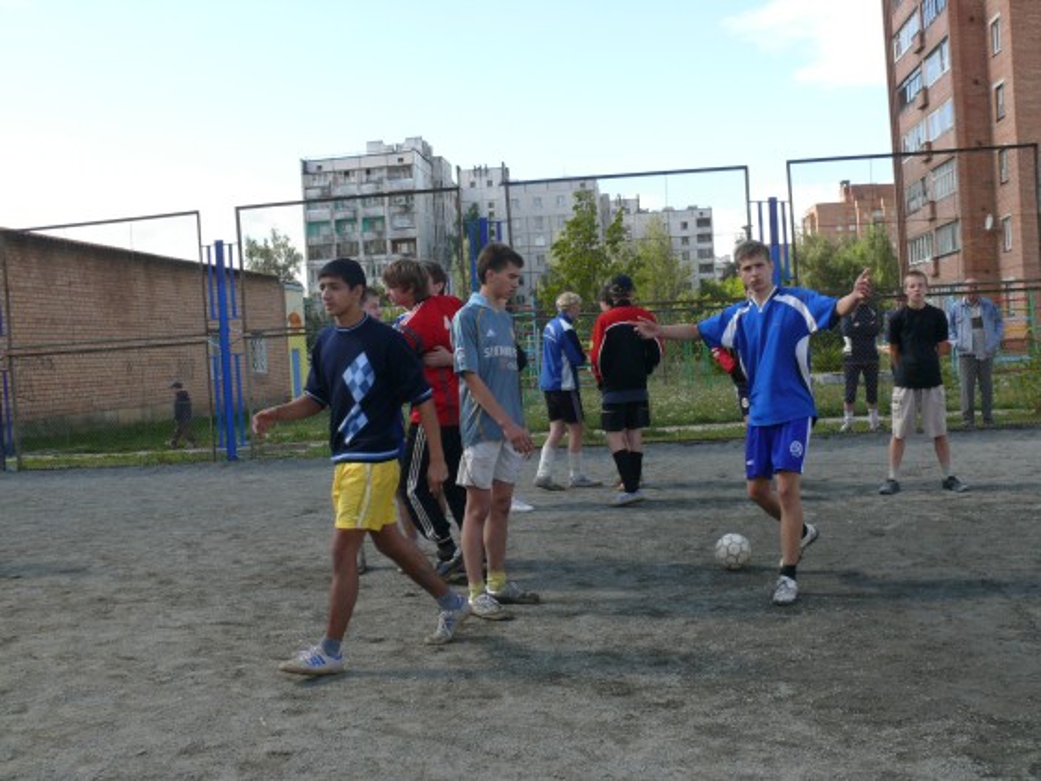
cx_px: 520
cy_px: 390
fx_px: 1053
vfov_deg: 40.7
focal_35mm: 35
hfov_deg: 52.6
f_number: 5
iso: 100
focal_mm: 7.4
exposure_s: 1/250
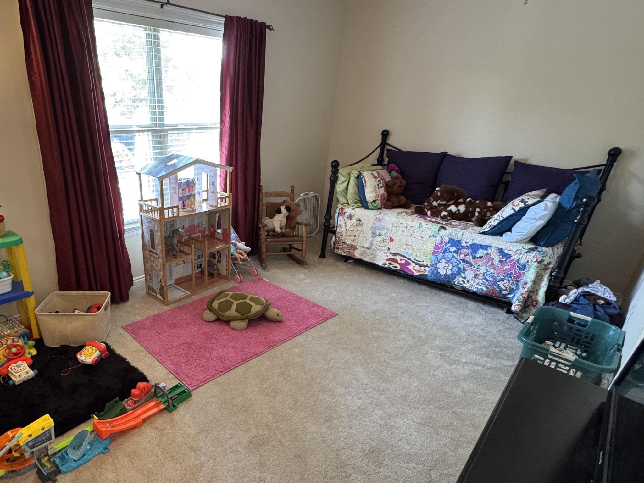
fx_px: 391
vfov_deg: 62.8
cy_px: 291
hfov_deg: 77.5
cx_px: 238
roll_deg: -1.9
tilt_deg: -26.7
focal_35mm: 21
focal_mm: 2.22
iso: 500
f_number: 2.2
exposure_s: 1/60
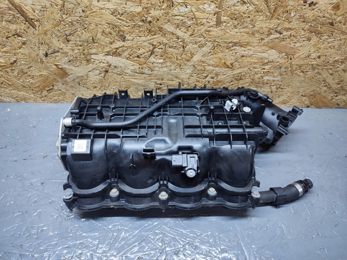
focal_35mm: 24
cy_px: 130
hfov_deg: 71.6
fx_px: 241
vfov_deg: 56.8
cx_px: 174
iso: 135
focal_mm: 5.89
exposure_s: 1/33
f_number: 1.89
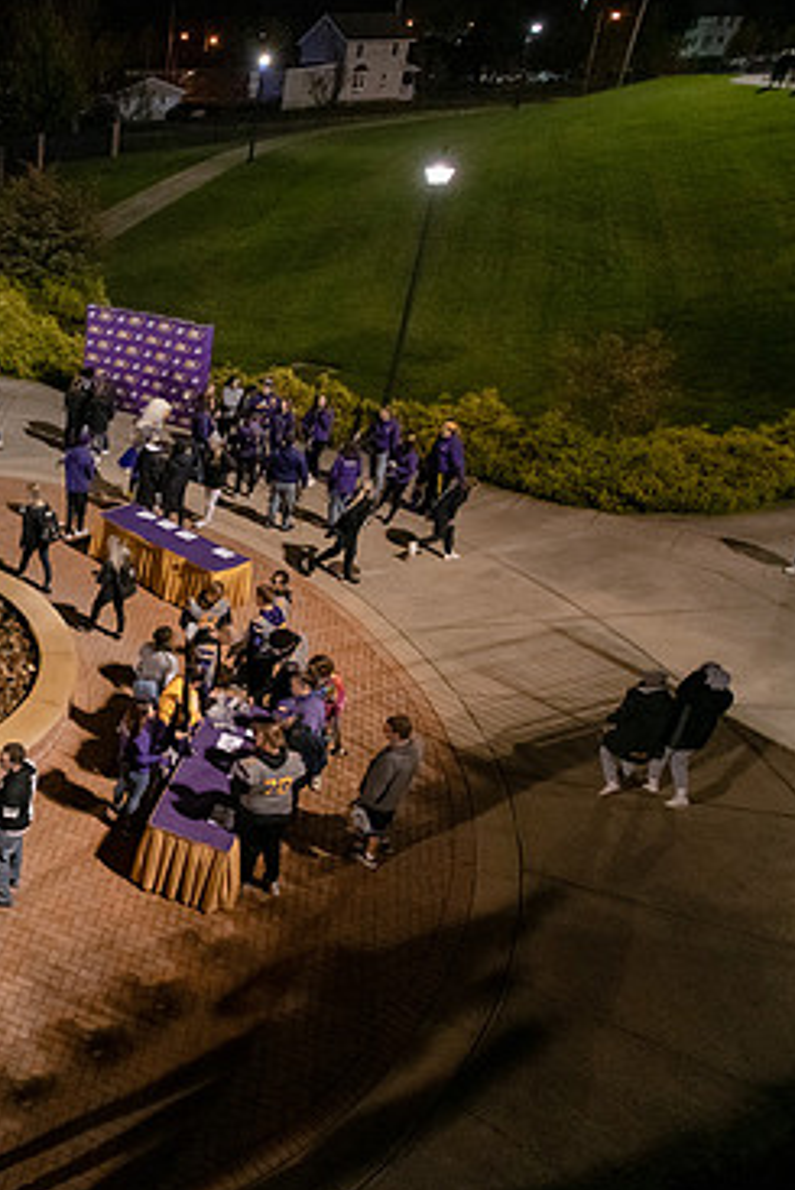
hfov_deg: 35.6
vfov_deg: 61.9
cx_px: -127
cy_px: 618
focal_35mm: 30
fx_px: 993
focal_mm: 19
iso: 4000
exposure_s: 1/80
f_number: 5
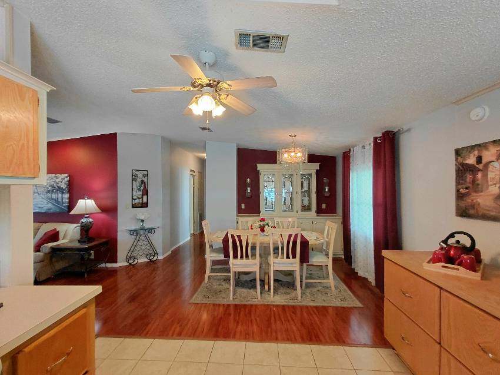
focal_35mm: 16
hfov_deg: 94.5
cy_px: 188
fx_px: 231
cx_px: 250
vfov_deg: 78.1
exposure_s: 1/50
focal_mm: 1.64
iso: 160
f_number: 2.2
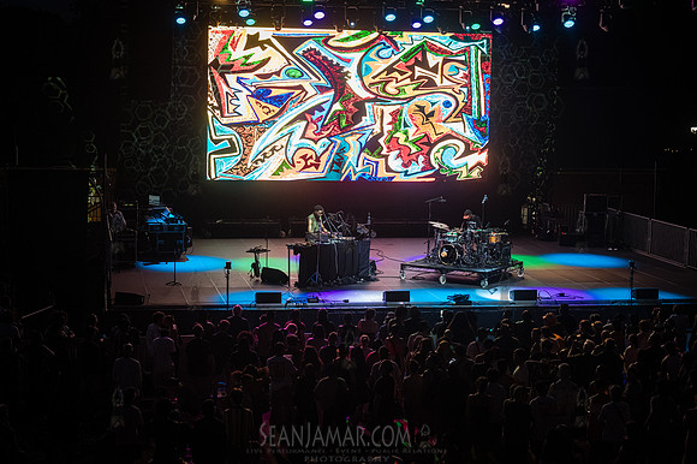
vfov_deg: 20.9
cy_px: 232
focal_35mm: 65
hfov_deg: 31.0
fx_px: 1258
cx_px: 348
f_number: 4.5
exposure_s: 1/500
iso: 5000
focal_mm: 65
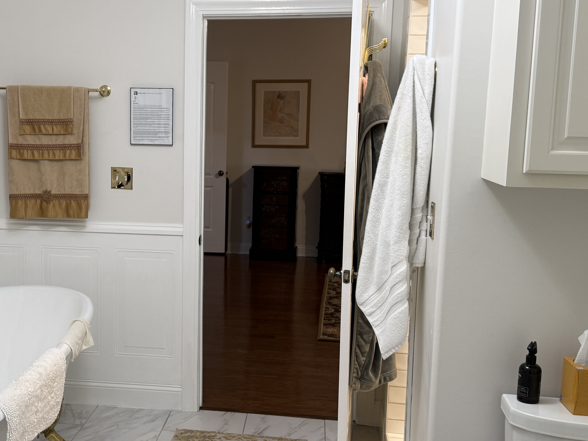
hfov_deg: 39.9
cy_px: 233
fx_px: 798
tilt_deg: -8.0
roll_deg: -1.3
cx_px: 196
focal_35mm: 47
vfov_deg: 30.9
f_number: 1.78
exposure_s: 1/60
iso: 125
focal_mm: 6.76
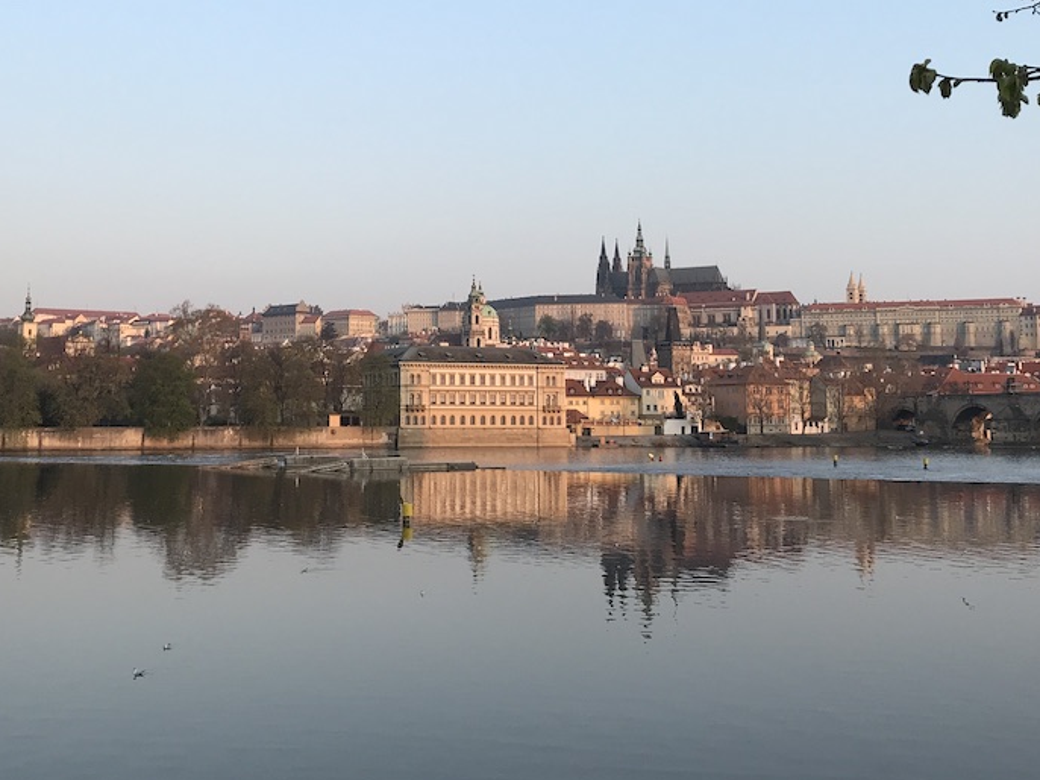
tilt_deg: +6.7
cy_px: 246
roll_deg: -0.6
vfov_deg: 29.4
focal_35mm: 49
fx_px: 1472
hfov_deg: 38.7
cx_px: 411
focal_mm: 3.99
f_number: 1.8
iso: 20
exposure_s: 1/573
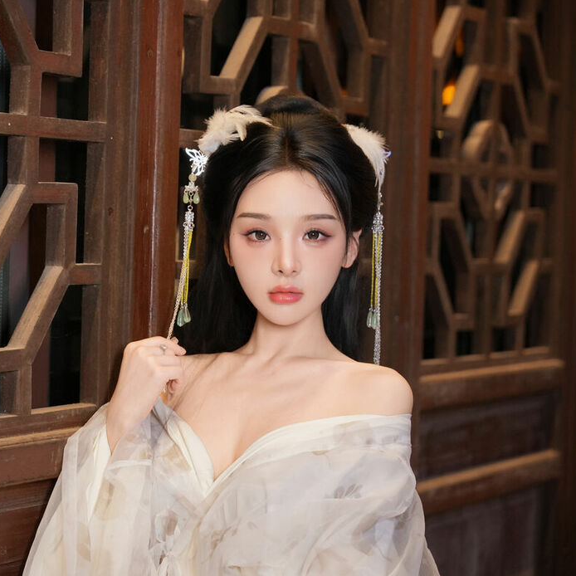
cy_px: 289
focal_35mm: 90
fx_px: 1694
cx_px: 158
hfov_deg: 19.2
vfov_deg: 19.3
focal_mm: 70
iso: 2500
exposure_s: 1/125
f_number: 2.8
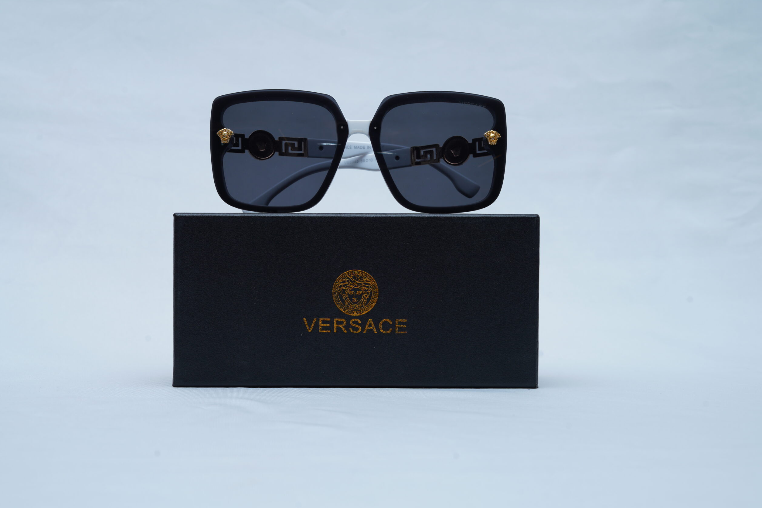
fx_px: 1079
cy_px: 257
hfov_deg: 38.9
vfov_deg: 26.5
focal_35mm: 51
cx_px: 374
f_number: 9
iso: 125
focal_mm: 50
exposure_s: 1/160
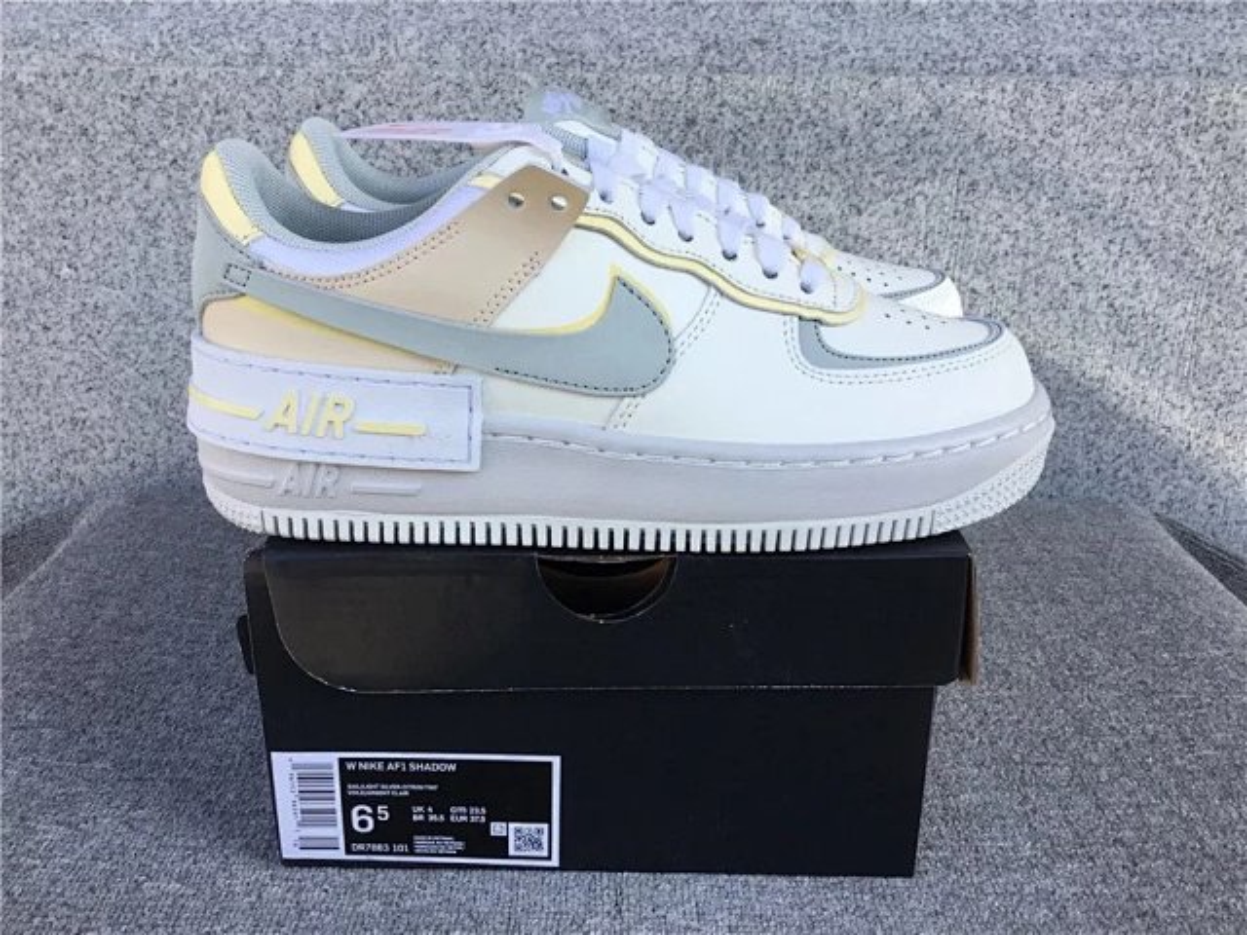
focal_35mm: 31
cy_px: 468
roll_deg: -0.2
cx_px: 624
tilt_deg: -19.7
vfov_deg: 45.4
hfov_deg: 58.4
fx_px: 1117
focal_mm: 3.3
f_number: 2.4
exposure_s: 1/364
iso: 25
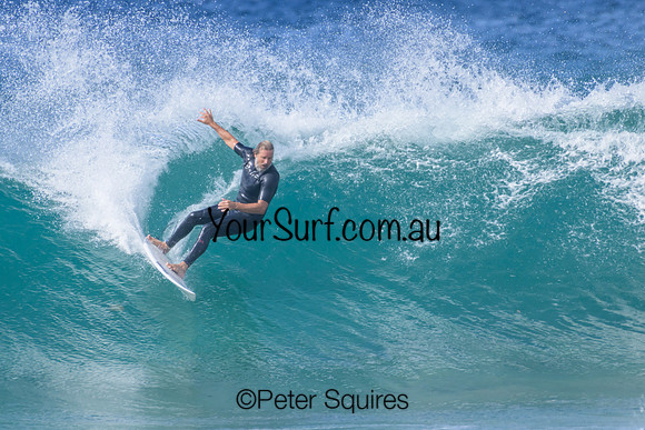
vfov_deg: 1.4
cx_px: 322
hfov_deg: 2.1
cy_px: 215
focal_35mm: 1000
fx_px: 17920
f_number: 11
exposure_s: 1/2000
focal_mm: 1000
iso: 1400
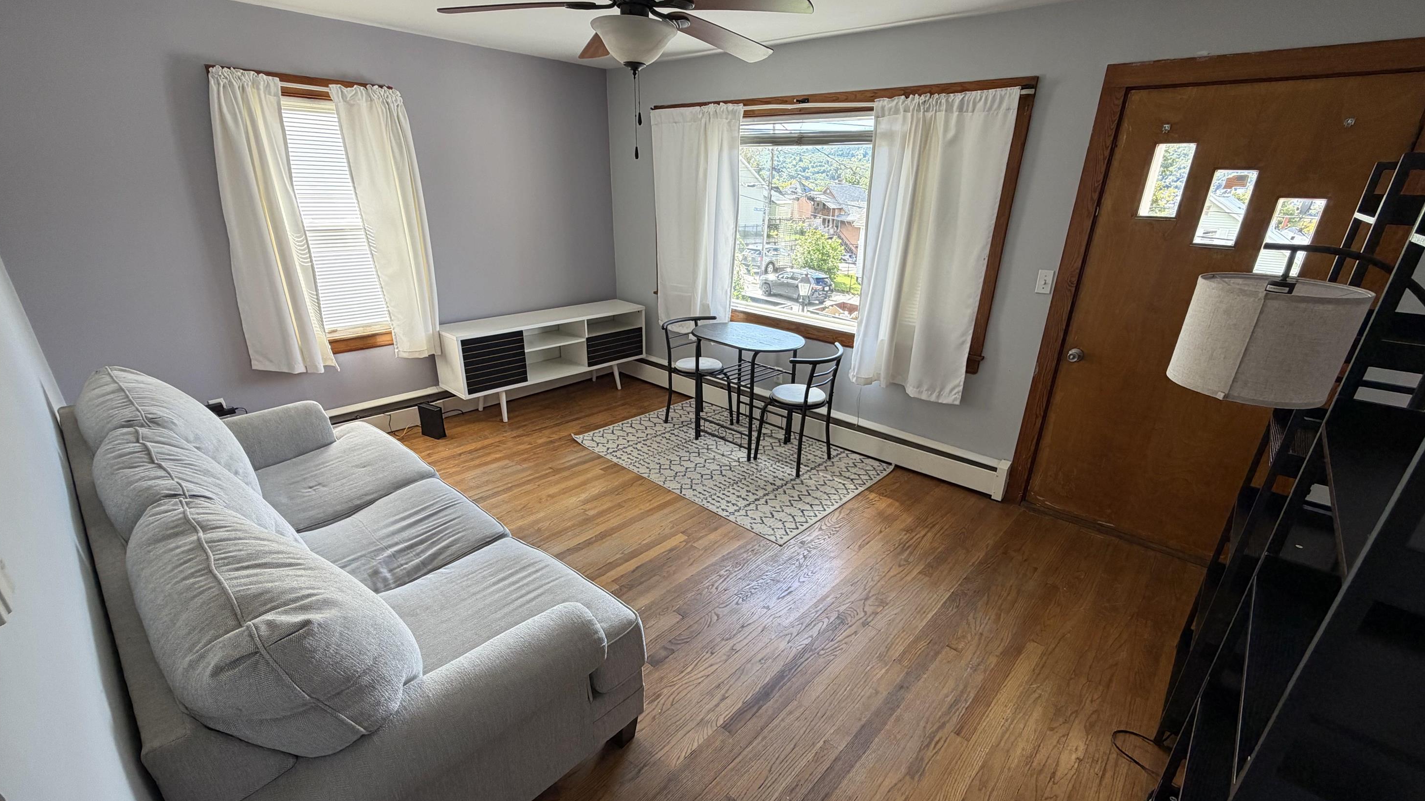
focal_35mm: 16
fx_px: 605
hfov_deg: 99.4
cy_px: 434
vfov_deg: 67.0
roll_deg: -1.4
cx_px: 726
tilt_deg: -24.0
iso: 125
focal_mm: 2.22
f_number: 2.2
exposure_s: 1/121
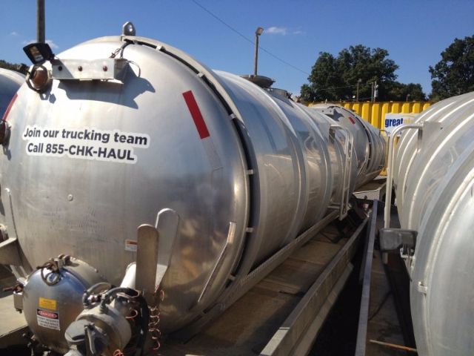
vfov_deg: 40.7
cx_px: 237
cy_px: 178
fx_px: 479
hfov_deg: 52.6
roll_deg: -1.8
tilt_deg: -6.8
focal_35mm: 35
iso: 50
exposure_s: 1/1972
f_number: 2.4
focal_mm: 4.28
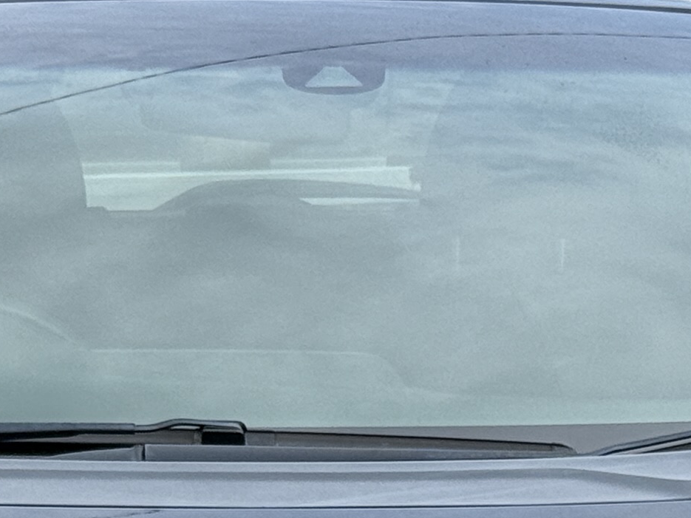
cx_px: 251
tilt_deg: -10.5
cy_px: 771
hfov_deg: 9.6
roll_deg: -2.0
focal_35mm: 207
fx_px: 4132
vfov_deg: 7.1
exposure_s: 1/1543
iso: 80
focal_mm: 6.76
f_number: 1.78
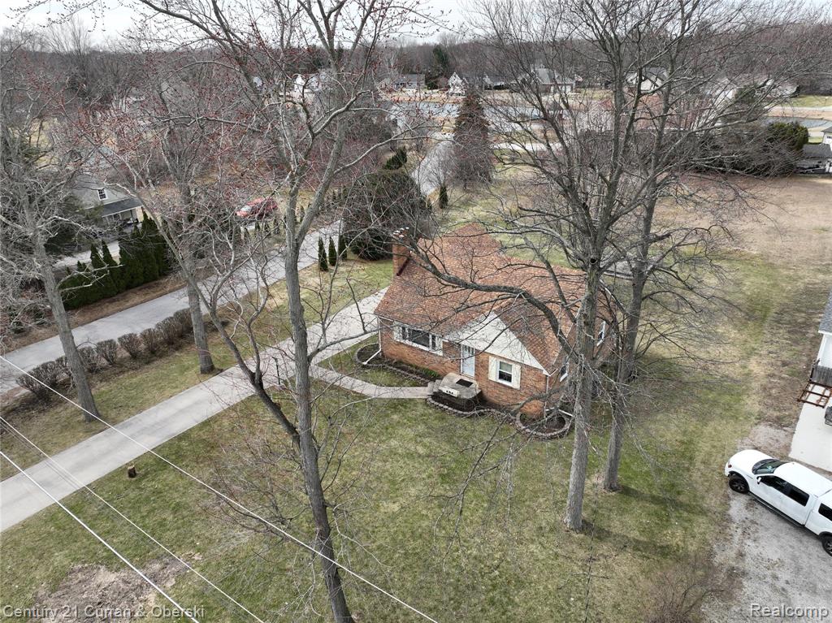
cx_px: 416
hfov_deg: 71.6
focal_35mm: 24
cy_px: 312
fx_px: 577
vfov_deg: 56.8
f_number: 2.8
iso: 150
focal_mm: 12.29
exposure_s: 1/1250
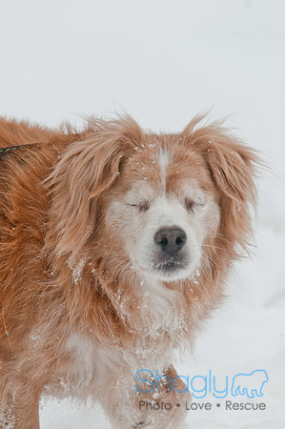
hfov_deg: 4.6
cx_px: 142
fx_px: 3570
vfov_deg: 6.9
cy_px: 214
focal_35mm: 300
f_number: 5.6
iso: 200
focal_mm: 200
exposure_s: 1/800
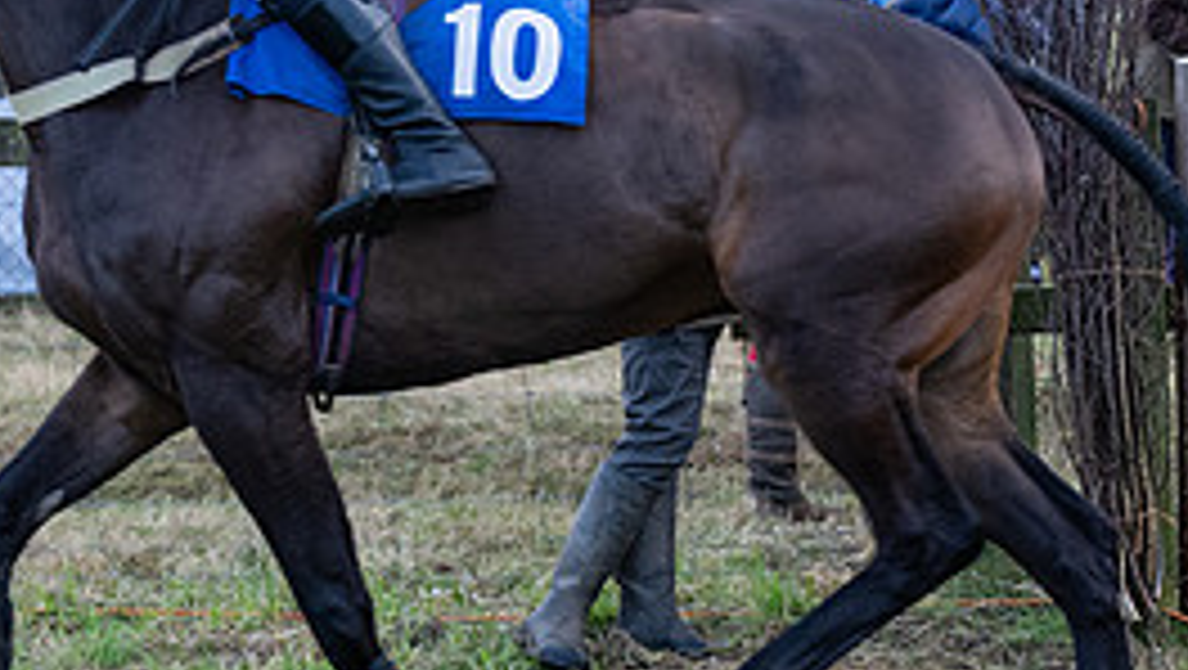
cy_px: 252
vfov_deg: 4.3
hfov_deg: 7.7
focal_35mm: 281
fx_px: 8859
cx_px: 767
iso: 800
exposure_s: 1/400
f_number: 4
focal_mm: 70
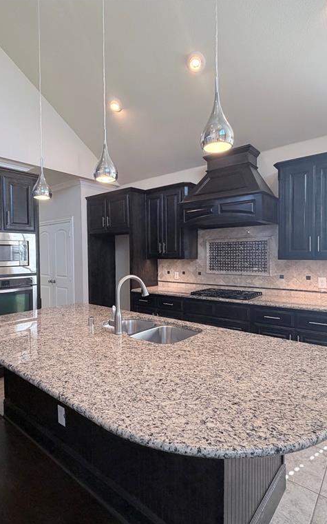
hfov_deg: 59.6
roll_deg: +0.6
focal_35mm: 20
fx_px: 285
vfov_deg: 85.1
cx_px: 151
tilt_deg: -0.1
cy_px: 261
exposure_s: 1/120
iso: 200
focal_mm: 2.22
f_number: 2.2
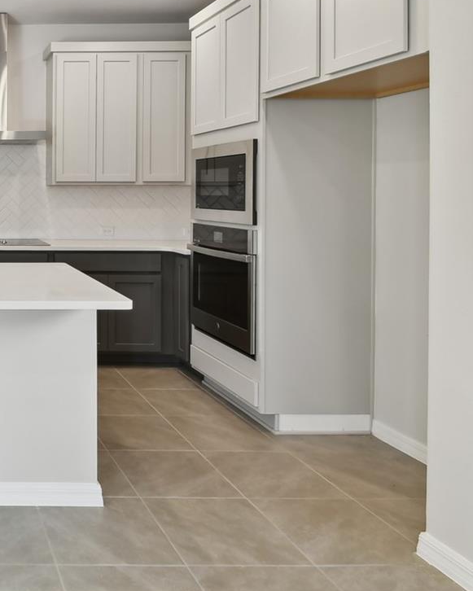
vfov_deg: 55.7
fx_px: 542
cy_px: 187
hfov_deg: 37.9
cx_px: -66
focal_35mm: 31
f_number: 7.1
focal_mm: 10
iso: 100
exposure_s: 1/30
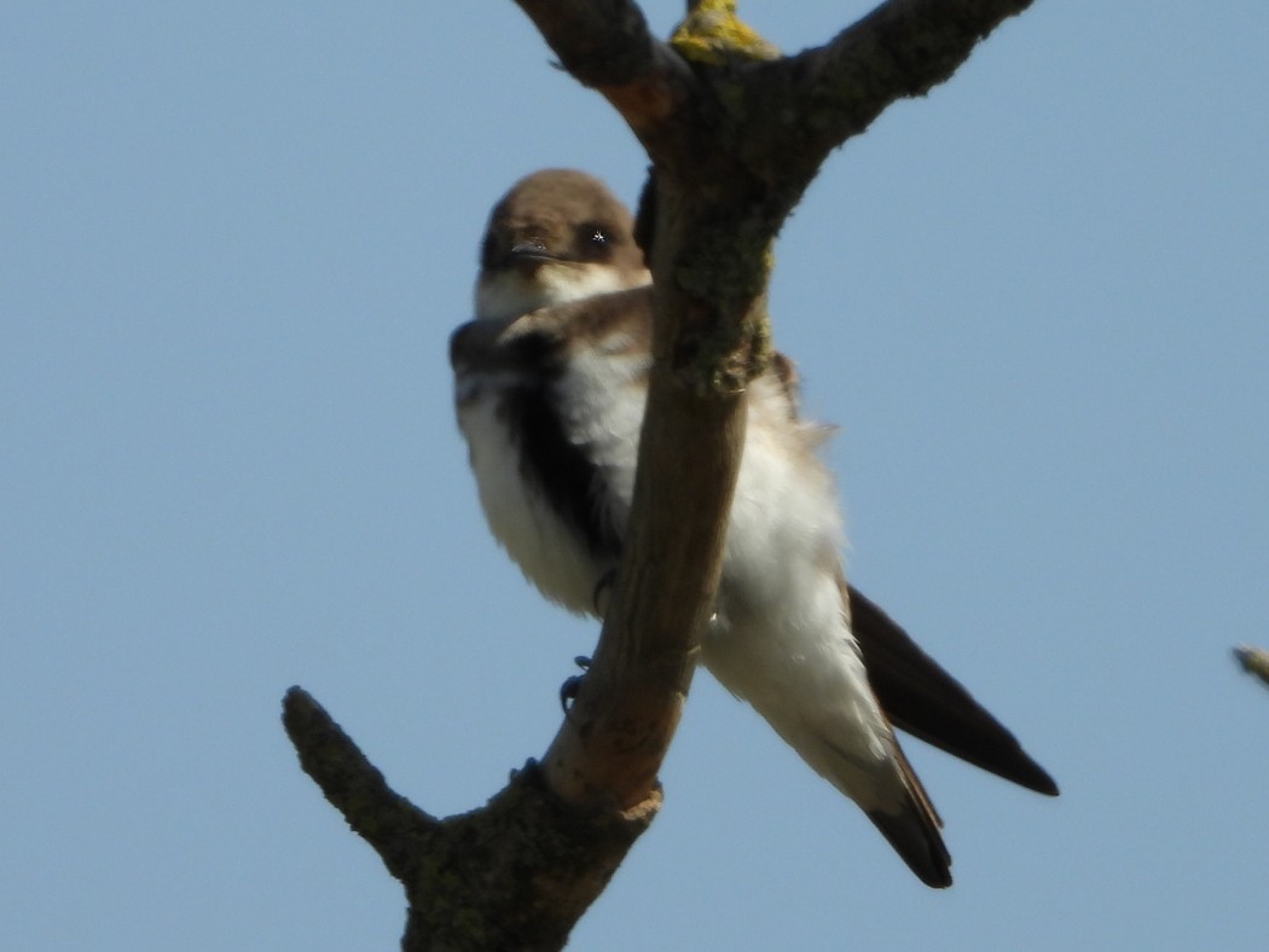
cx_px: 634
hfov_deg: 1.7
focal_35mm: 1200
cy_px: 476
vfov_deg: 1.2
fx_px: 44001
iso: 100
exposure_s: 1/800
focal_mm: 216
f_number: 5.6
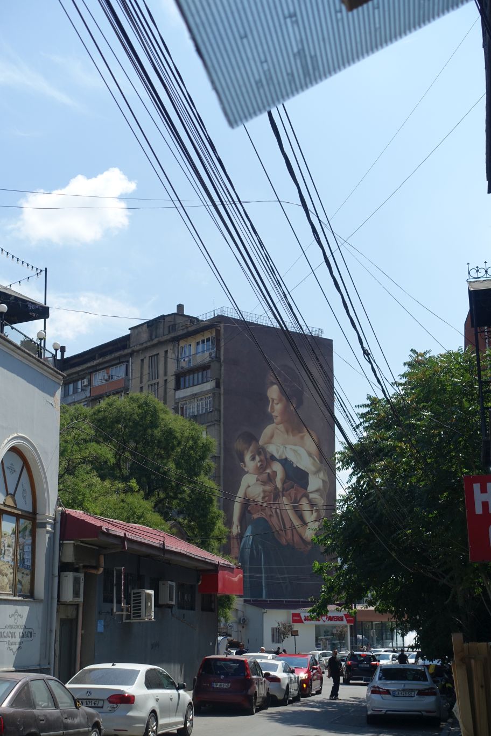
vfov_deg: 39.6
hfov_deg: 27.0
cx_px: 246
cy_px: 368
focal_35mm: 50
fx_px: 1023
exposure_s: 1/160
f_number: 4
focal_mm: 18.3
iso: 125
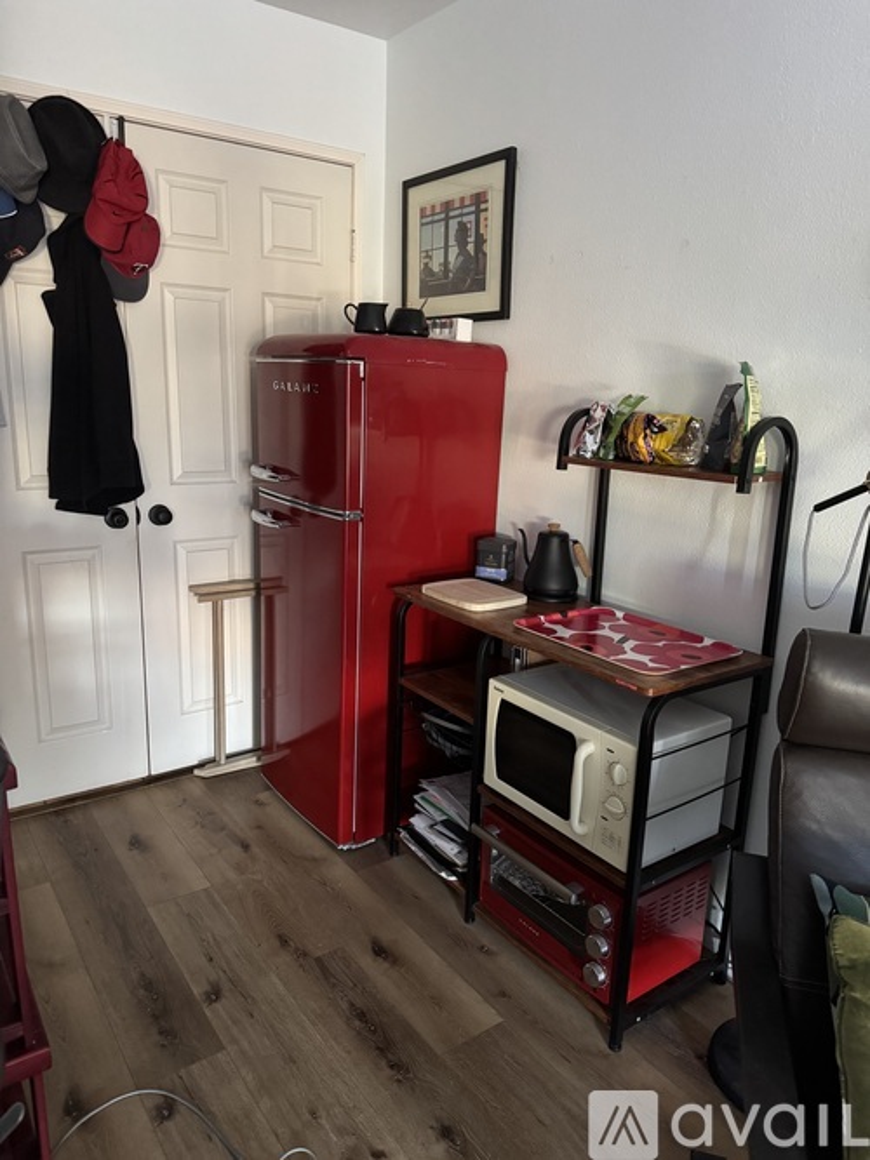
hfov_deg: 56.8
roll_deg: -1.6
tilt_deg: -14.6
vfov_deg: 71.6
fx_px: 805
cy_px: 580
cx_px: 435
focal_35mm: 24
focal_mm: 6.76
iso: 1000
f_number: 1.78
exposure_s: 1/34
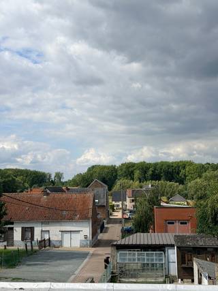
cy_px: 146
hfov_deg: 30.3
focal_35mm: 48
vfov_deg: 39.7
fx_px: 403
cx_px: 109
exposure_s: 1/7874
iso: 64
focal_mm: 6.76
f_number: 1.78
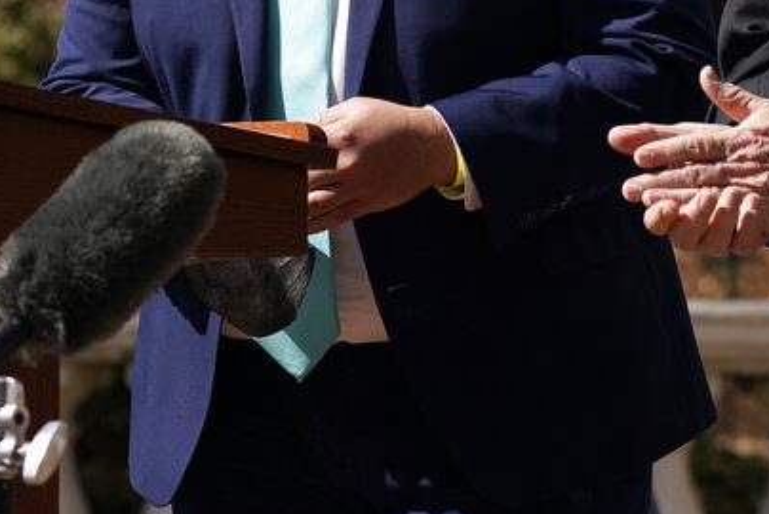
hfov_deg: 6.5
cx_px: 324
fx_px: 6819
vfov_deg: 4.3
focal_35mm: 319
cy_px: -127
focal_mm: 126
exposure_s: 1/1250
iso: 200
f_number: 5
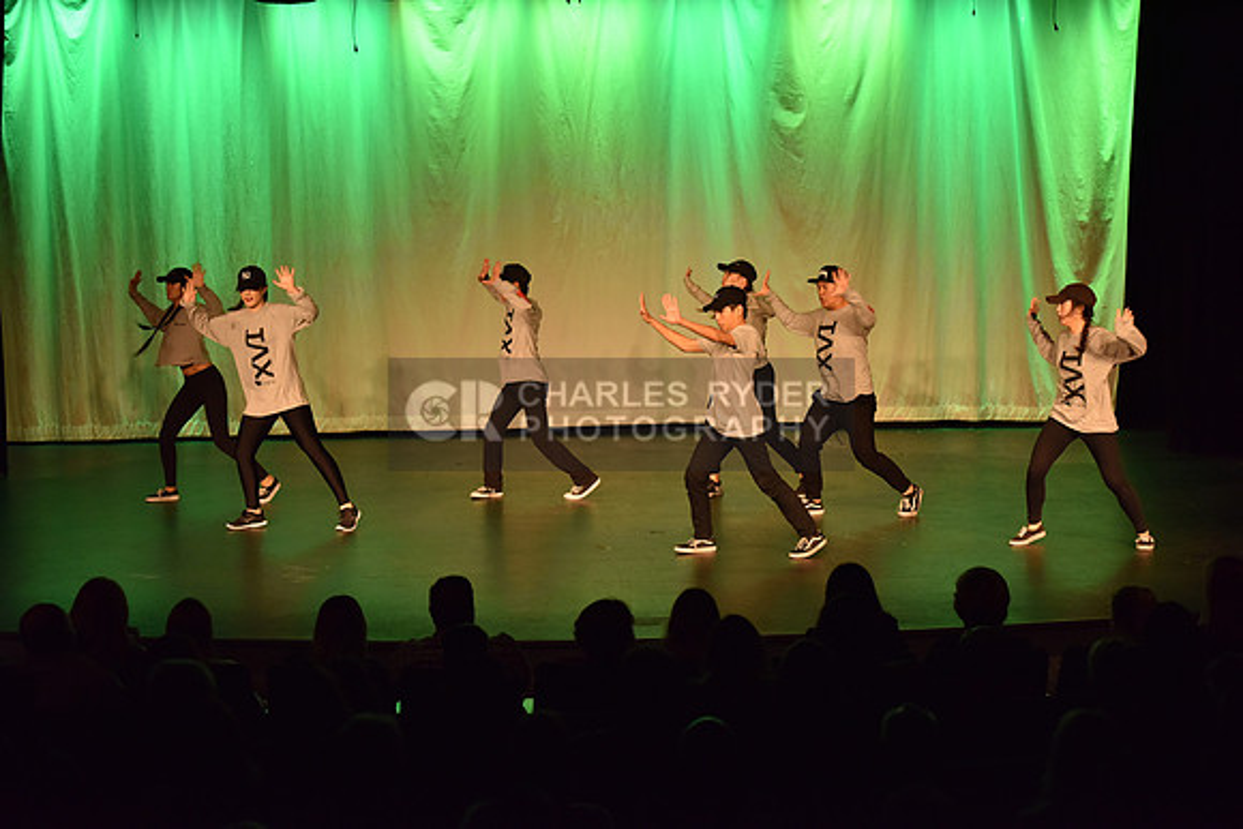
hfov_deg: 23.6
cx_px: 622
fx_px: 2970
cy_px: 414
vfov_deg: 15.9
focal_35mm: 86
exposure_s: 1/250
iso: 2000
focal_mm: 86
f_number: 4
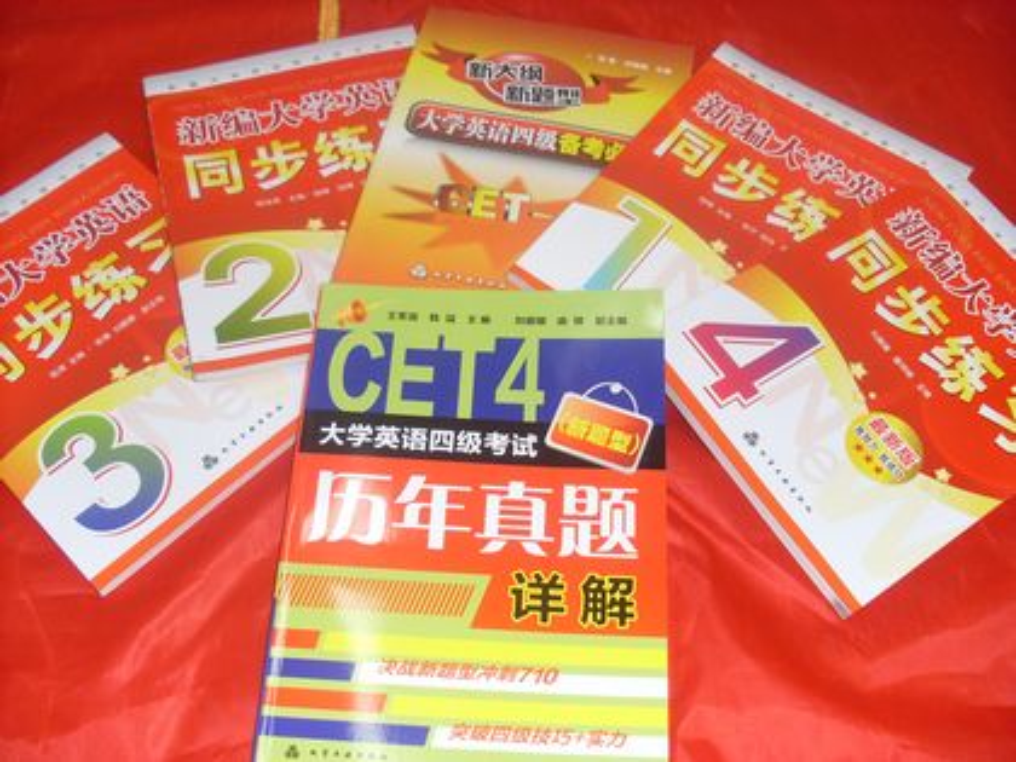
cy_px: 381
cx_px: 508
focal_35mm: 38
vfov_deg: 37.7
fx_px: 1115
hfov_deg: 49.0
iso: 100
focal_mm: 6.3
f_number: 3
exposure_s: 1/45
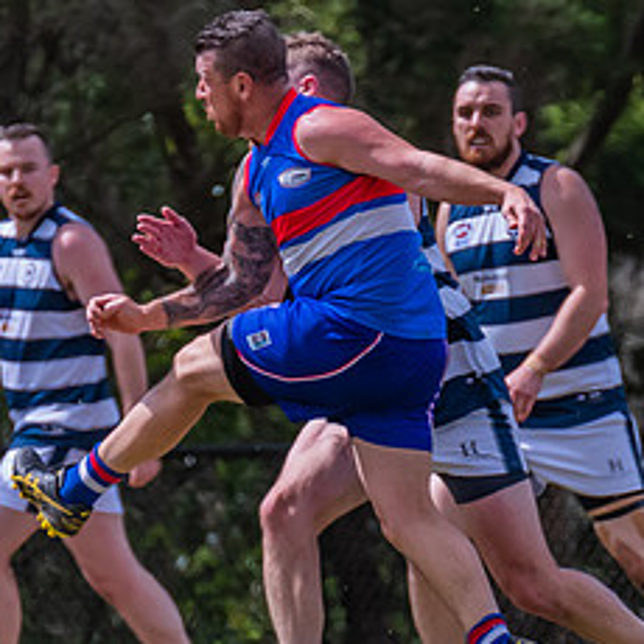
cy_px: 526
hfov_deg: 1.1
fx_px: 34245
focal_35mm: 1627
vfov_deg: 1.1
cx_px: 146
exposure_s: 1/1600
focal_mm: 420
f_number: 7.1
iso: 800
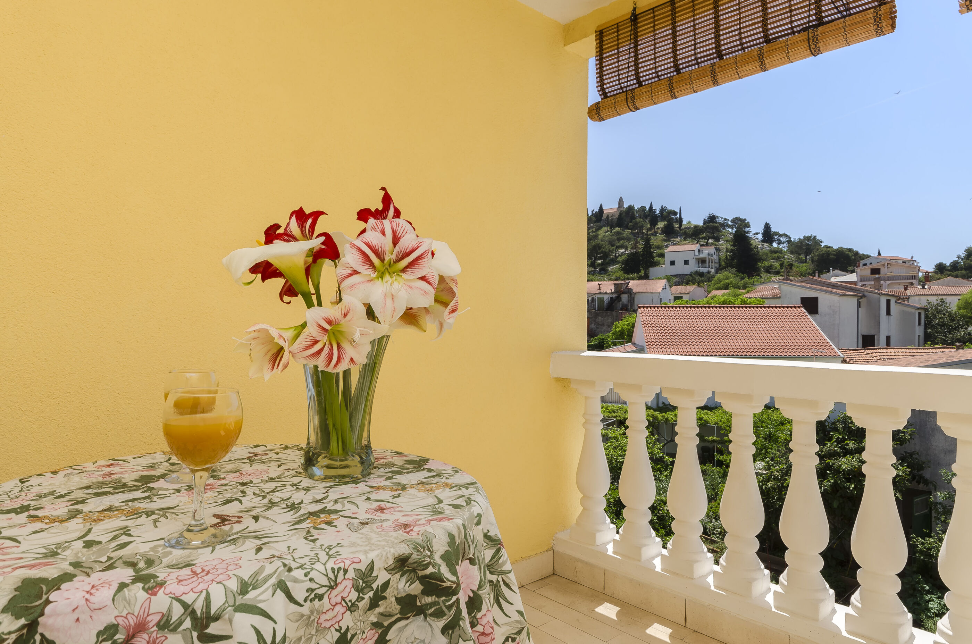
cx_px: 486
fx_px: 606
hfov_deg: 77.4
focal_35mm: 22
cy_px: 322
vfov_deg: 55.9
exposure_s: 1/200
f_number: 13
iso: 160
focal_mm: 15
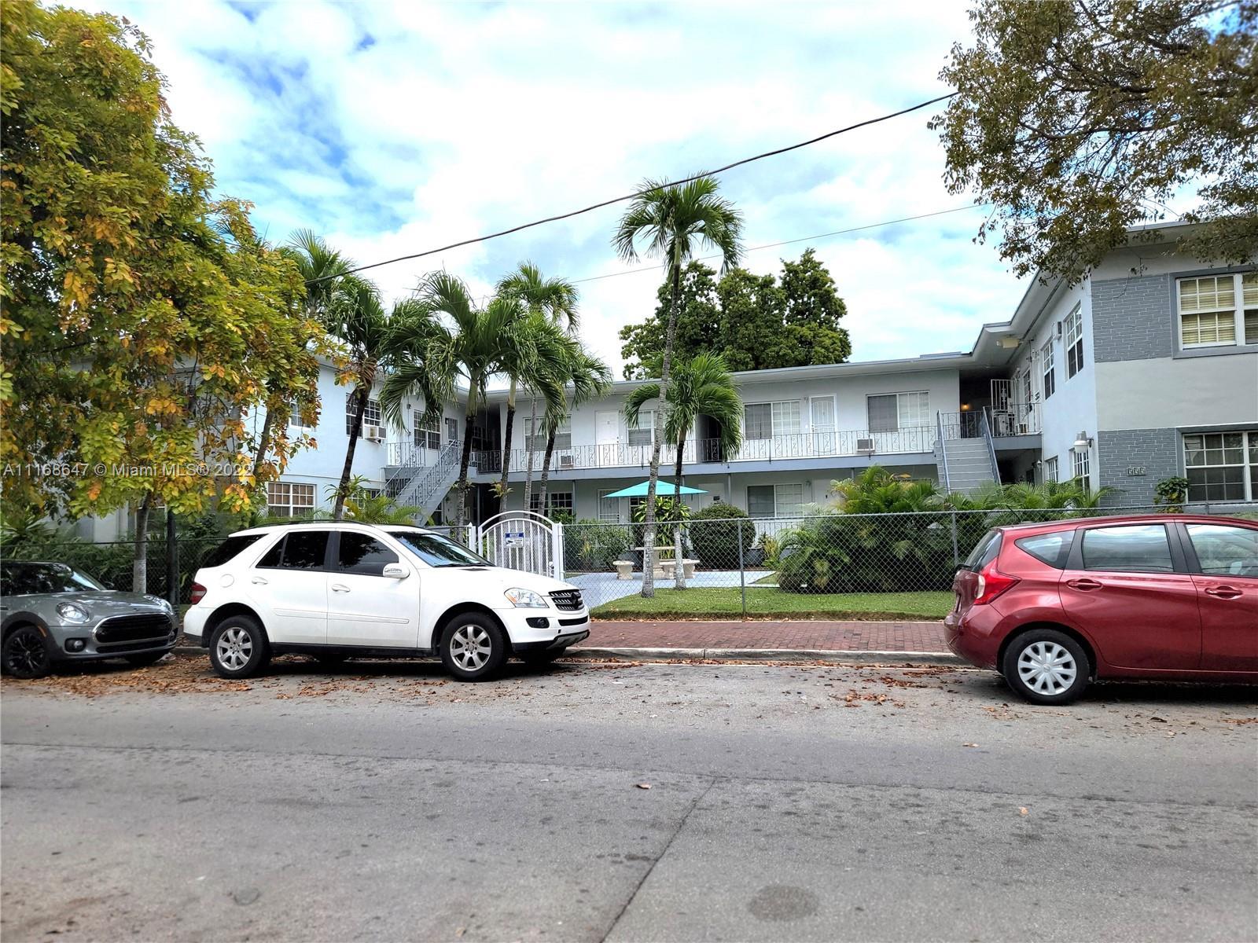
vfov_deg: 56.8
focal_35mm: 24
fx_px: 872
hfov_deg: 71.6
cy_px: 472
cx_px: 629
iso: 16
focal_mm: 6.7
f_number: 1.8
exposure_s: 1/742
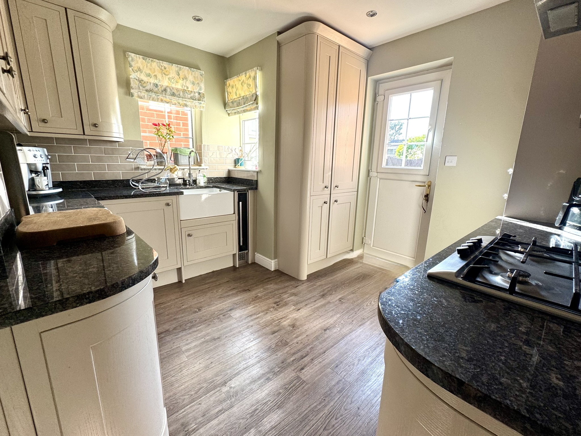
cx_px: 290
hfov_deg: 102.1
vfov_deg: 85.7
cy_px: 218
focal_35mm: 14
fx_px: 235
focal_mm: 2.22
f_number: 2.2
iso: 80
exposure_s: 1/99
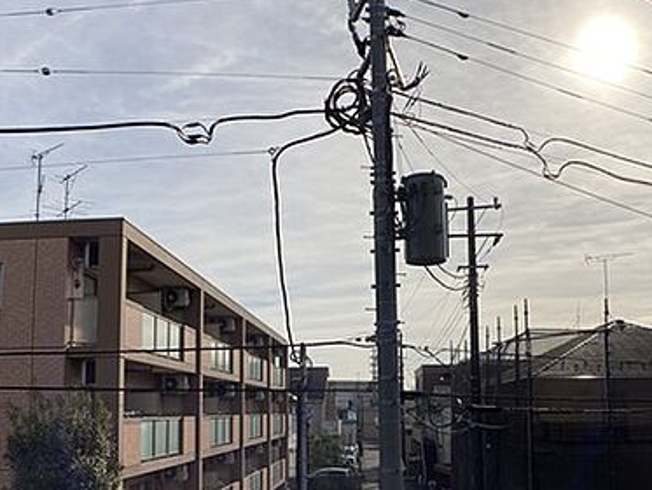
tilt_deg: +3.8
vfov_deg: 29.7
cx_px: 372
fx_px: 904
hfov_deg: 39.6
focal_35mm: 48
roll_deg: +0.0
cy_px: 380
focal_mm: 3.99
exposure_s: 1/5348
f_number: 1.8
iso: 25
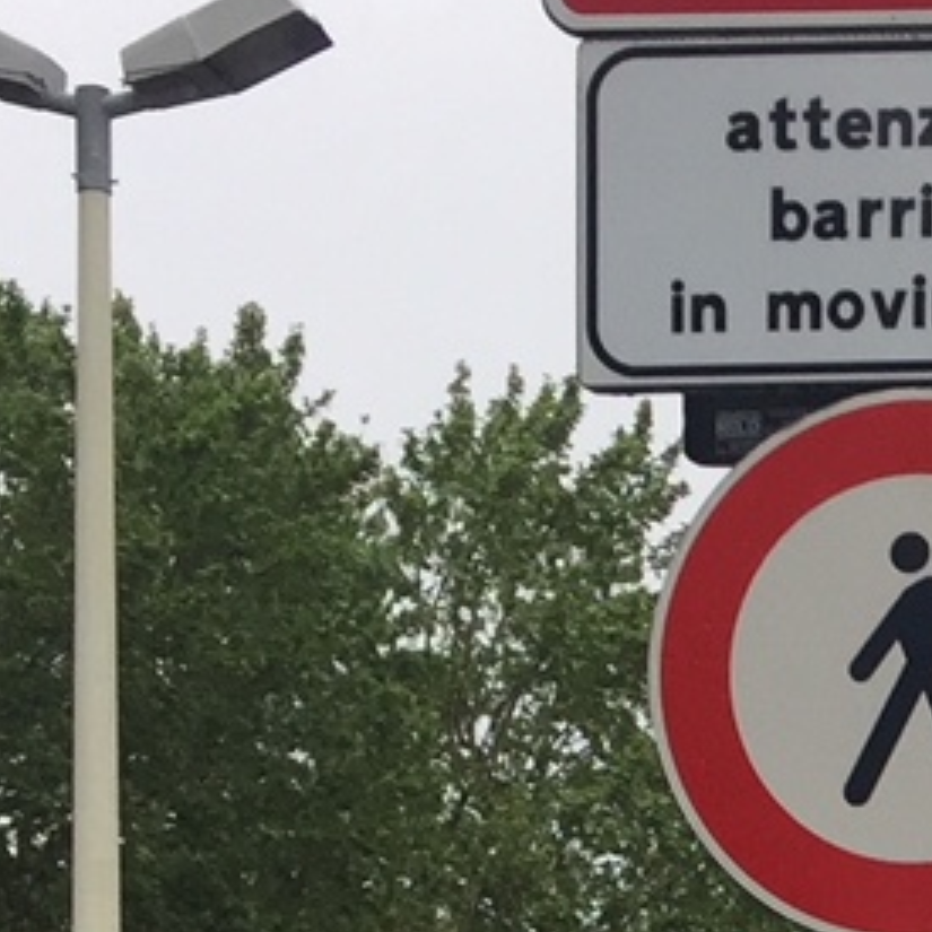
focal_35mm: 152
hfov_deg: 10.3
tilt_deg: +0.9
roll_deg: -0.9
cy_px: 1654
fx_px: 4630
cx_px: 2033
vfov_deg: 10.8
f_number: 2.2
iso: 32
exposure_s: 1/118
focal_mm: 4.15
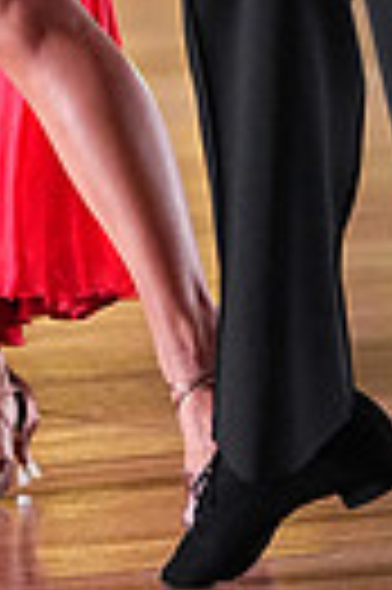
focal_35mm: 662
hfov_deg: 2.1
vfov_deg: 3.1
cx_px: 219
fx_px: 10841
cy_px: -473
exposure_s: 1/400
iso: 6400
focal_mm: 149
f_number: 4
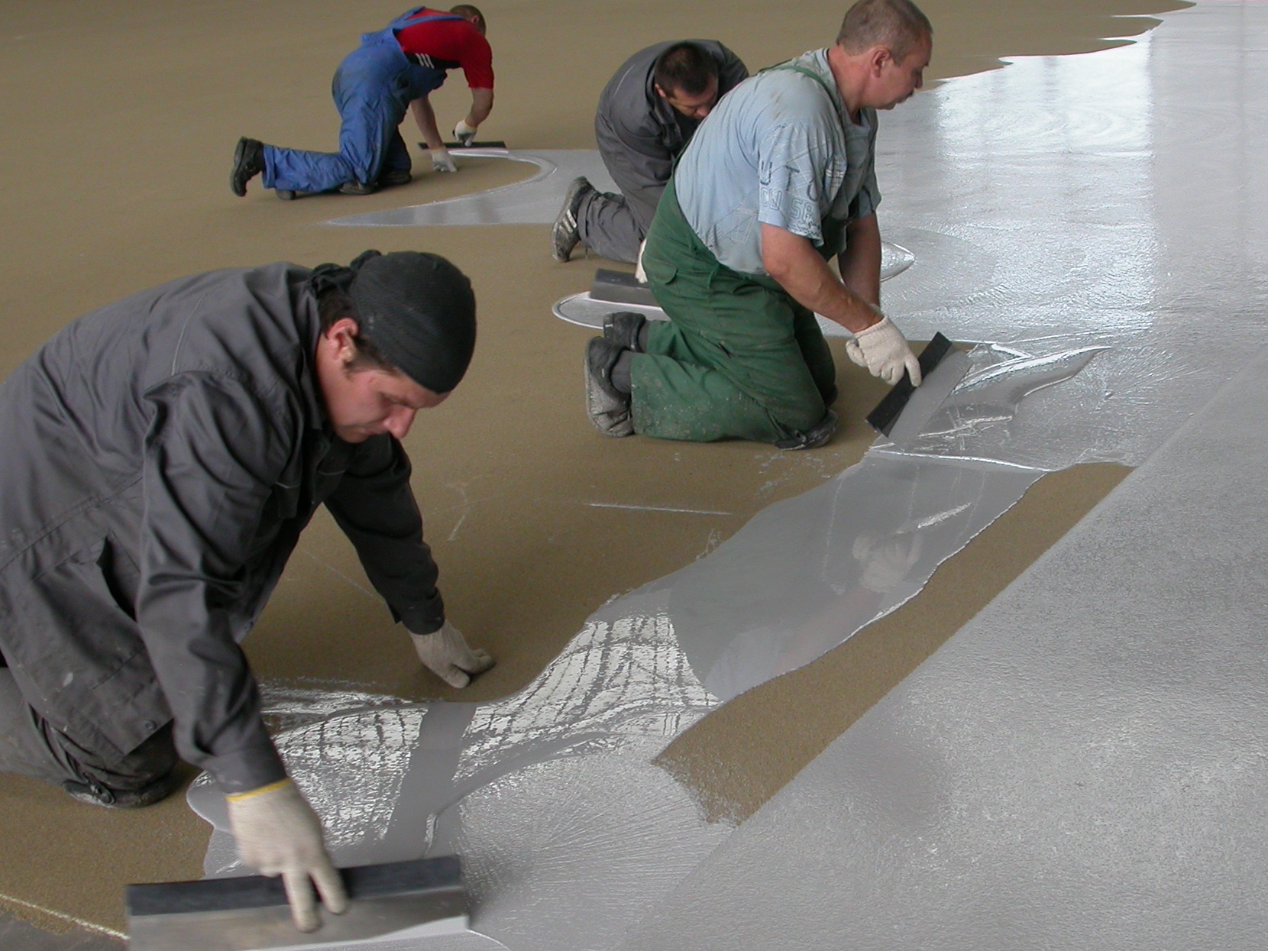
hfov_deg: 36.7
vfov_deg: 28.0
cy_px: 528
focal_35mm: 52
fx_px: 1905
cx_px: 730
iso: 100
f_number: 3.7
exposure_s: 1/72.7
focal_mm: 7.85
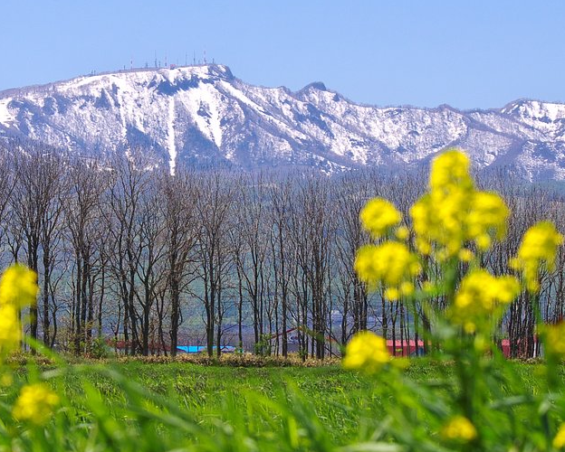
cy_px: 255
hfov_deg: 11.2
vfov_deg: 9.0
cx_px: 171
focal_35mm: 172
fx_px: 2878
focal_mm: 75
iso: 400
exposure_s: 1/160
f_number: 10
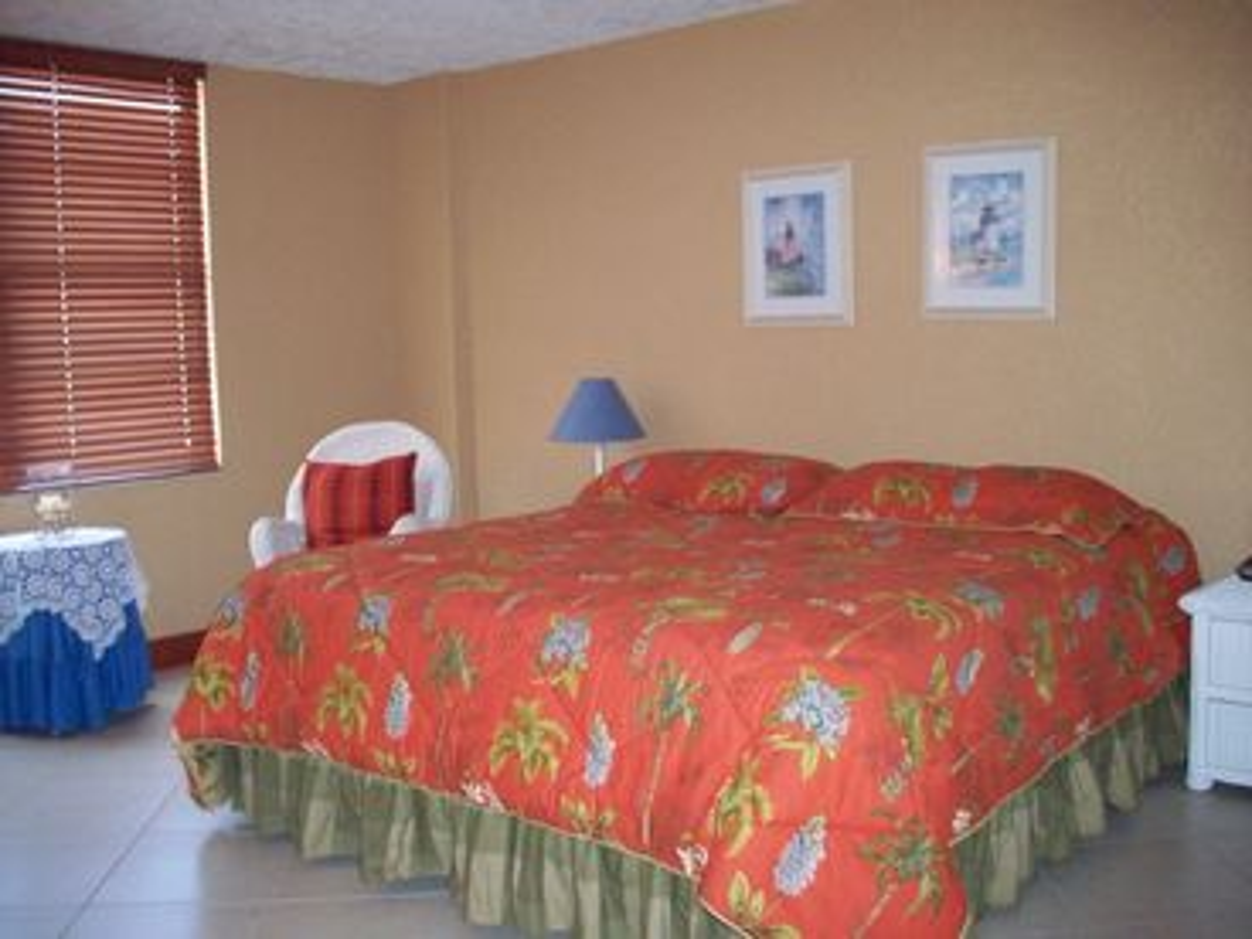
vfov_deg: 38.7
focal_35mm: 37
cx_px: 626
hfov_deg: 50.1
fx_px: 1338
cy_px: 470
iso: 200
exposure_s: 1/31.8
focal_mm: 6.2
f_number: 2.8
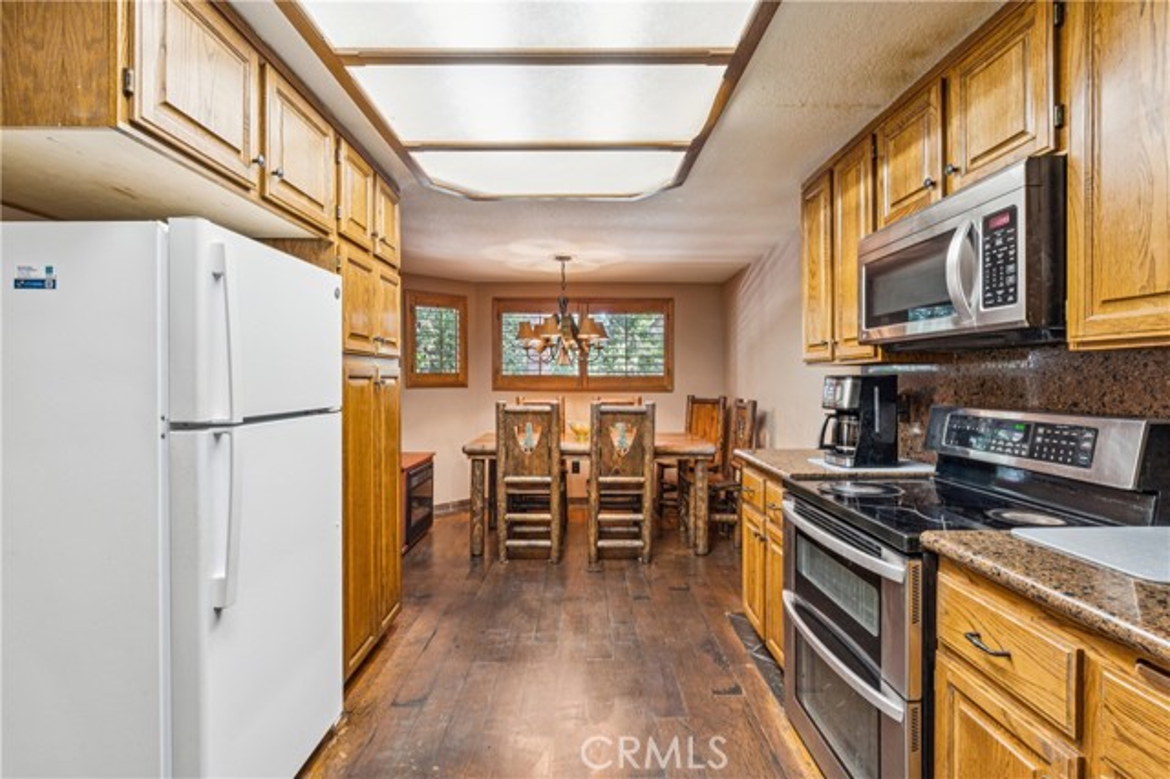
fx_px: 536
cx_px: 585
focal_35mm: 16
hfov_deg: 95.0
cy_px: 390
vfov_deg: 72.0
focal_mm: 16.5
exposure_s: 1.3
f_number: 13
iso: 100
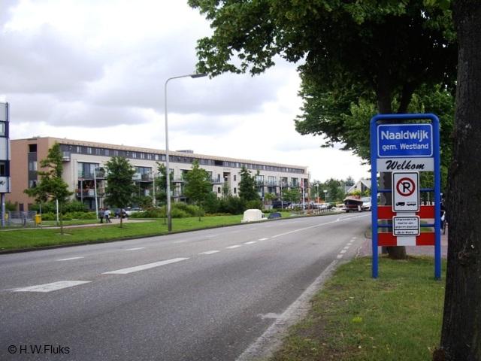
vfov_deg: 37.7
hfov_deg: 49.0
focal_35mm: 38
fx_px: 528
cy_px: 180
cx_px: 240
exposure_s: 1/160
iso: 64
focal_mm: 7.9
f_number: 2.8
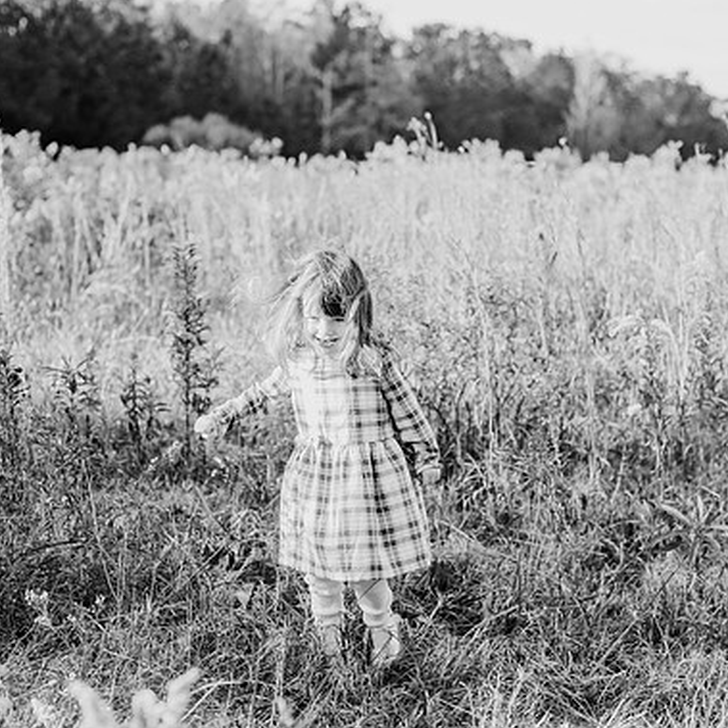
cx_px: 363
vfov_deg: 26.5
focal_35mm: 65
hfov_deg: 26.5
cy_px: 358
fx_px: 1547
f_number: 2.8
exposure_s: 1/1000
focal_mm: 50
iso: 500
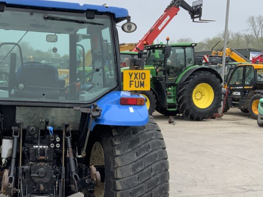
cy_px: 117
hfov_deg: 36.1
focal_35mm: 52
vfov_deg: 28.0
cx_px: 71
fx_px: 395
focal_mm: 3
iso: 16
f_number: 1.8
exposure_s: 1/691
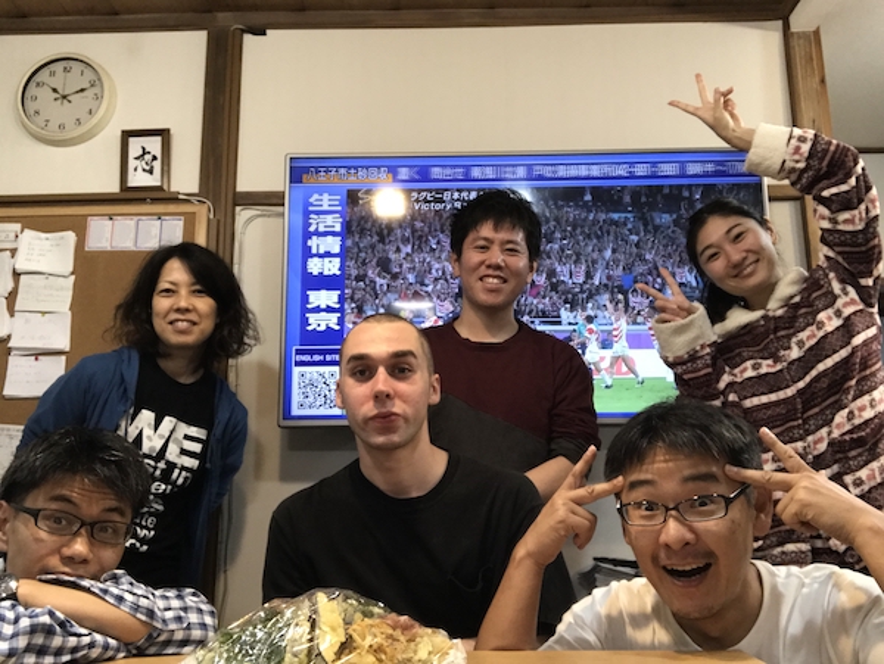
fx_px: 818
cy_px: 332
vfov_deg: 44.2
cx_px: 442
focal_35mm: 32
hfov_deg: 56.8
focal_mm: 2.87
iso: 80
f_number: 2.2
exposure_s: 1/30
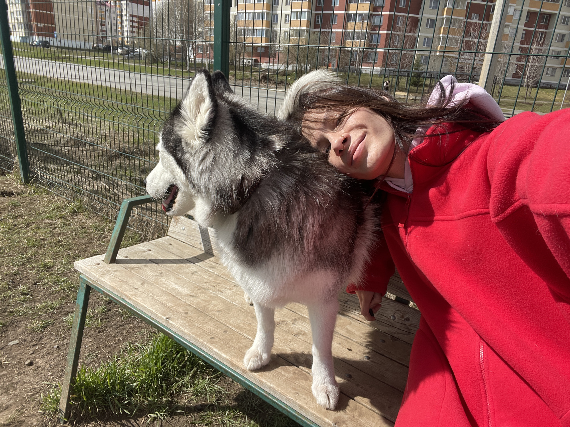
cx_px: 285
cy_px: 214
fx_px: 379
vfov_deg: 58.9
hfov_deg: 73.9
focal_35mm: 23
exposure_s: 1/1225
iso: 25
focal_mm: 2.71
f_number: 2.2
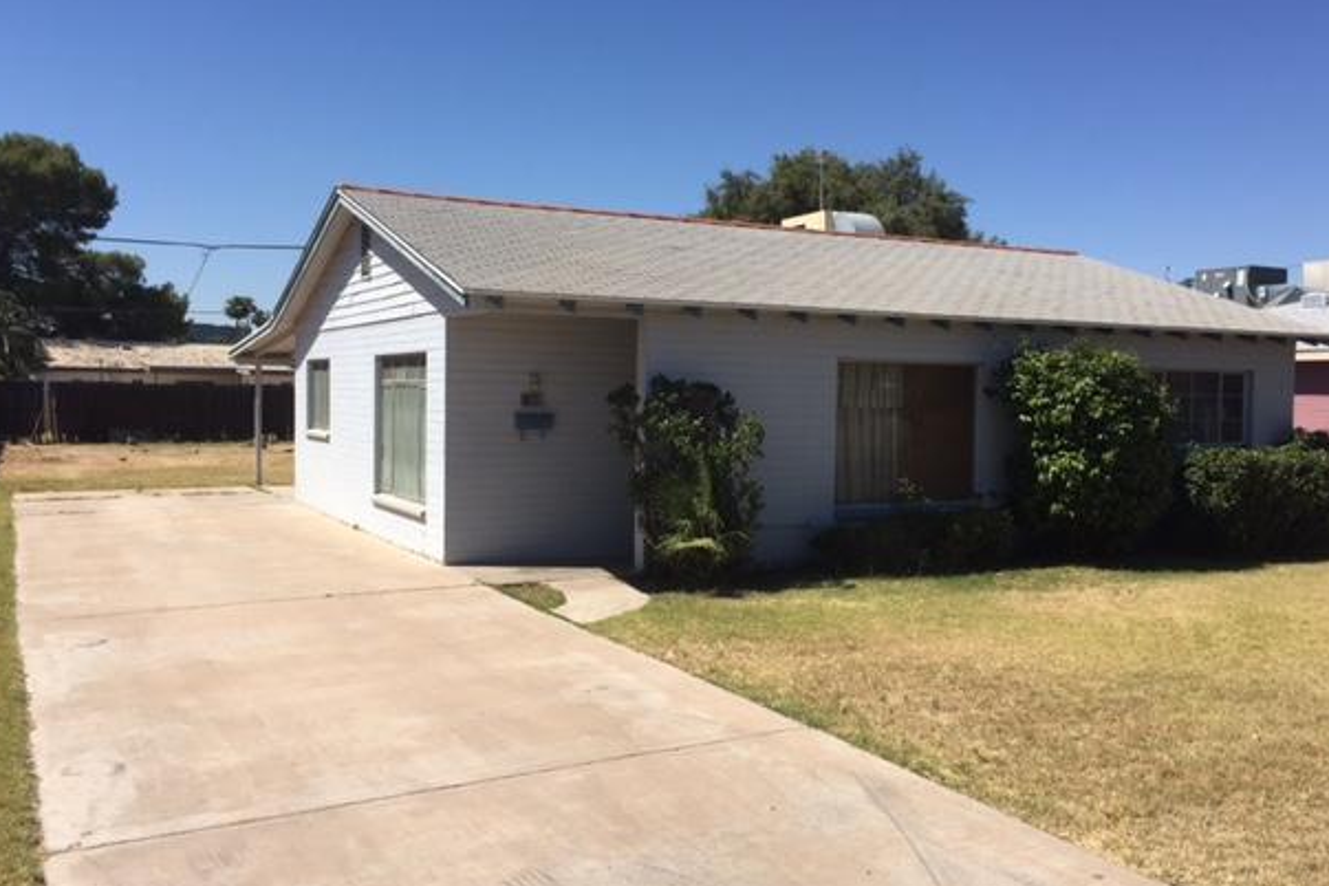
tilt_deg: -3.7
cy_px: 443
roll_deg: -1.9
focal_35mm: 32
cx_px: 679
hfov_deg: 58.7
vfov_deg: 41.1
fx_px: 1181
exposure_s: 1/2639
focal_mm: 4.15
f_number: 2.2
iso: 32
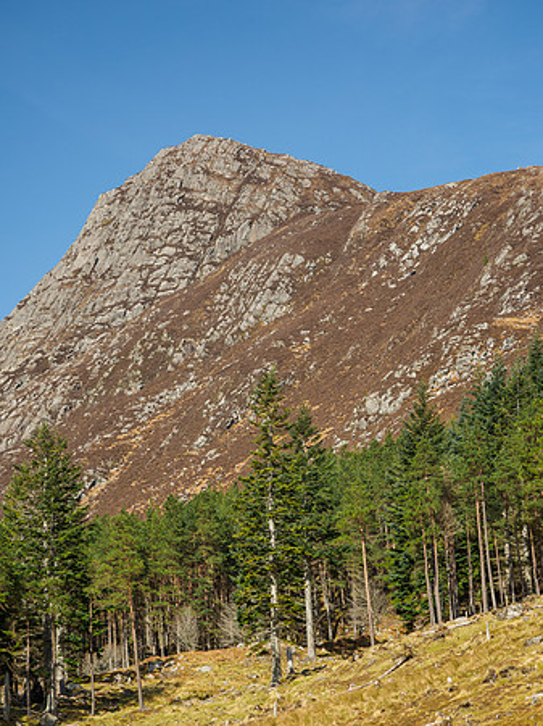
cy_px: 363
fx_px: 2303
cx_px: 272
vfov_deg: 17.9
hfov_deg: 13.4
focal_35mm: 110
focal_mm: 55
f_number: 2.8
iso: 200
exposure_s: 1/800
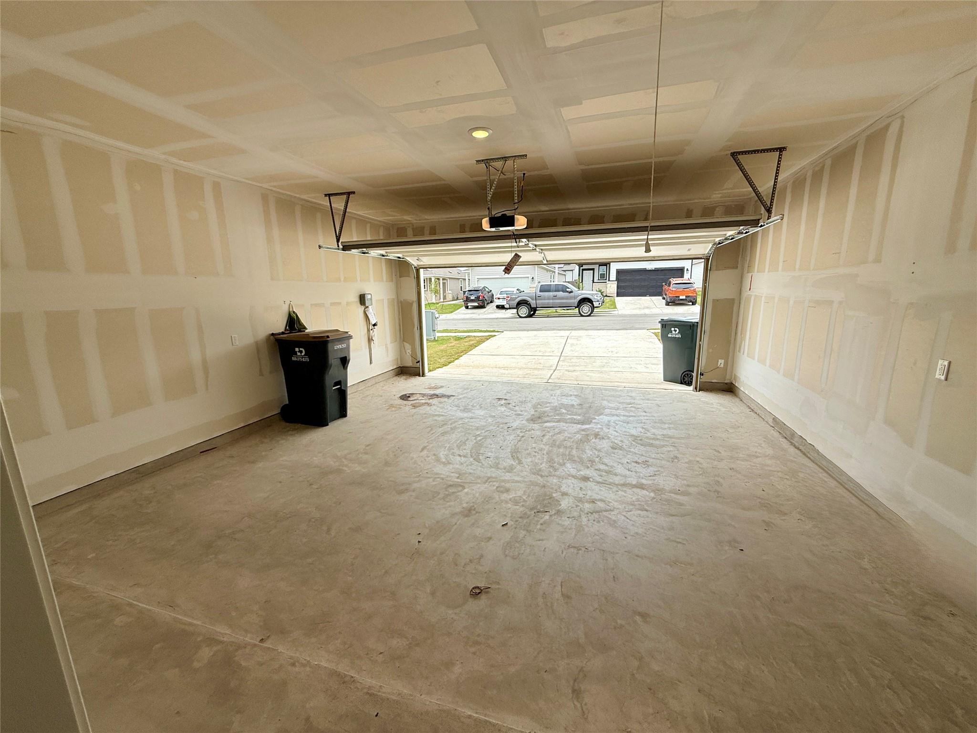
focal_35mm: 14
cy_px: 366
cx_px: 488
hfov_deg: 102.1
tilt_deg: -10.6
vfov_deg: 85.7
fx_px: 395
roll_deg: +0.9
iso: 50
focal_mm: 2.22
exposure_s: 1/1312
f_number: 2.2
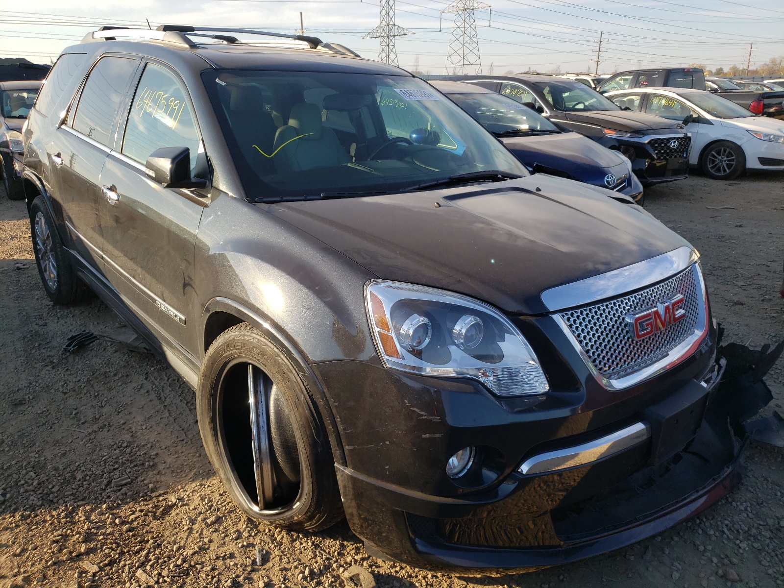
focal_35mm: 26
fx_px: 589
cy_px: 294
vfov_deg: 53.1
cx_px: 392
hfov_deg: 67.3
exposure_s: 1/1250
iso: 50
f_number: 1.5
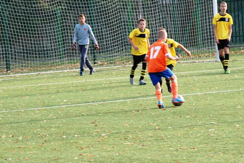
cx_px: 130
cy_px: 60
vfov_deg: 3.4
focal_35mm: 407
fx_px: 2761
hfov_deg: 5.1
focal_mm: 200
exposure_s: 1/100
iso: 400
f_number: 5.6
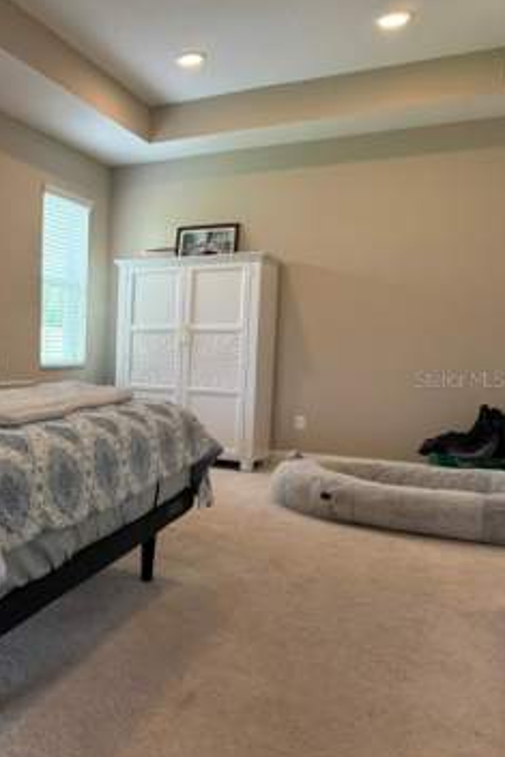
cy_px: 378
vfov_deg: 55.8
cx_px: -6
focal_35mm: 34
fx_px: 715
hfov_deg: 35.1
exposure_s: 1/135
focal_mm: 6.76
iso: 200
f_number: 1.78
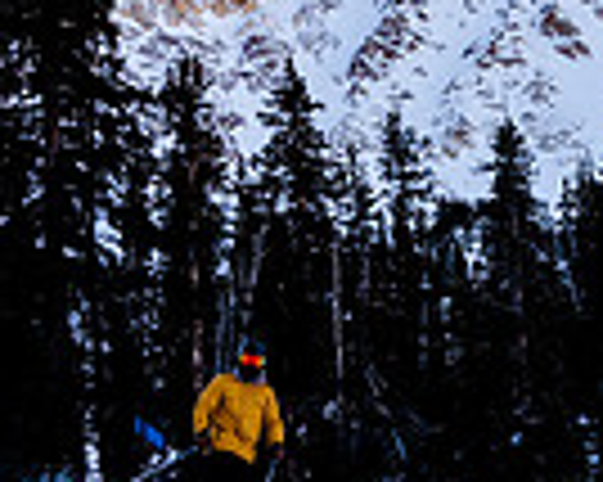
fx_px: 3977
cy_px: 199
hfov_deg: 8.6
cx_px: 513
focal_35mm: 223
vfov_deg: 6.9
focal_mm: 34
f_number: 5.6
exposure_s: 1/800
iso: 400
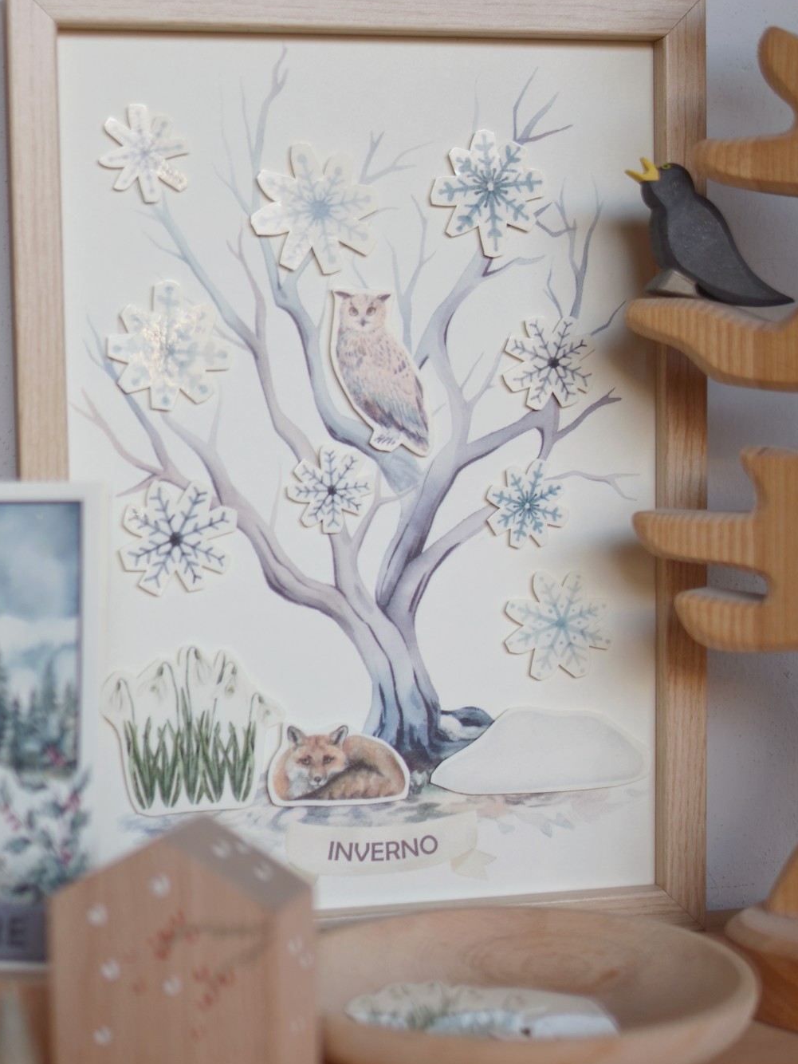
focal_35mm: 62
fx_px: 1892
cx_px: 375
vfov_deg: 31.4
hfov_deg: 23.8
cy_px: 557
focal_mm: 35
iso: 140
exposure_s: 1/100
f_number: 1.8
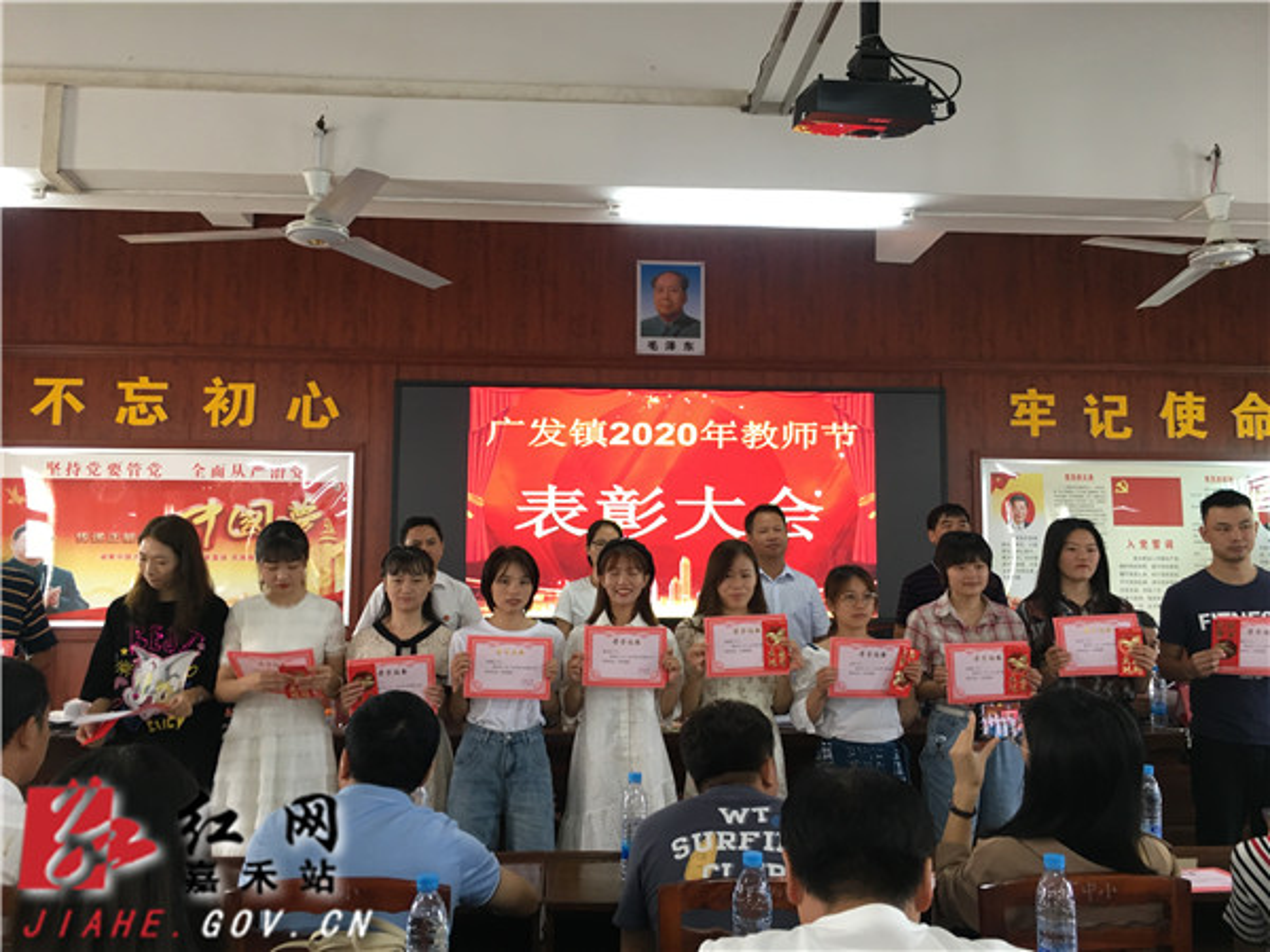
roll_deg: +0.5
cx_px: 635
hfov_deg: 61.7
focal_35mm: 29
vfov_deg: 48.2
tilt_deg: +6.6
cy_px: 476
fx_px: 1064
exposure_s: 1/33
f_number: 2.2
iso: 125
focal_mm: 4.15
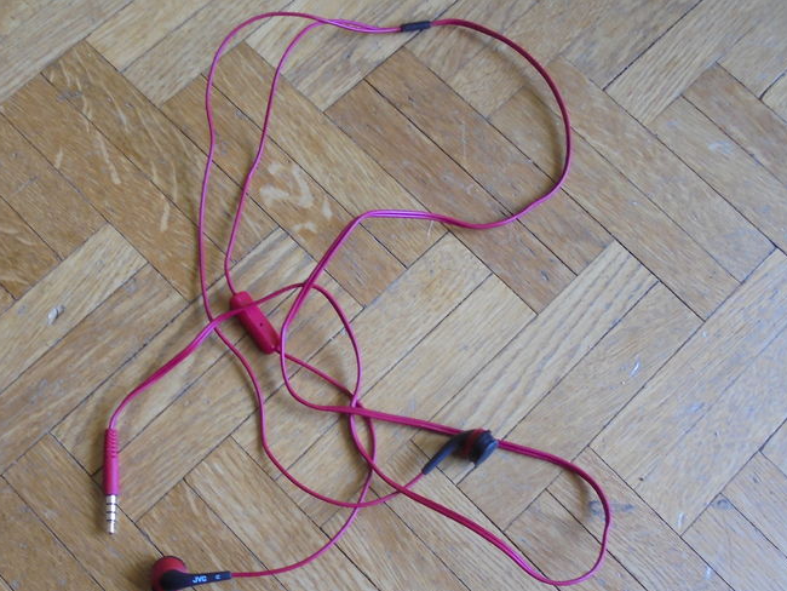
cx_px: 265
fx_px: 910
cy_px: 395
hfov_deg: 46.1
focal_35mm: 40
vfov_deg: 35.6
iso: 160
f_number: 3.5
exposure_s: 1/30
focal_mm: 4.6
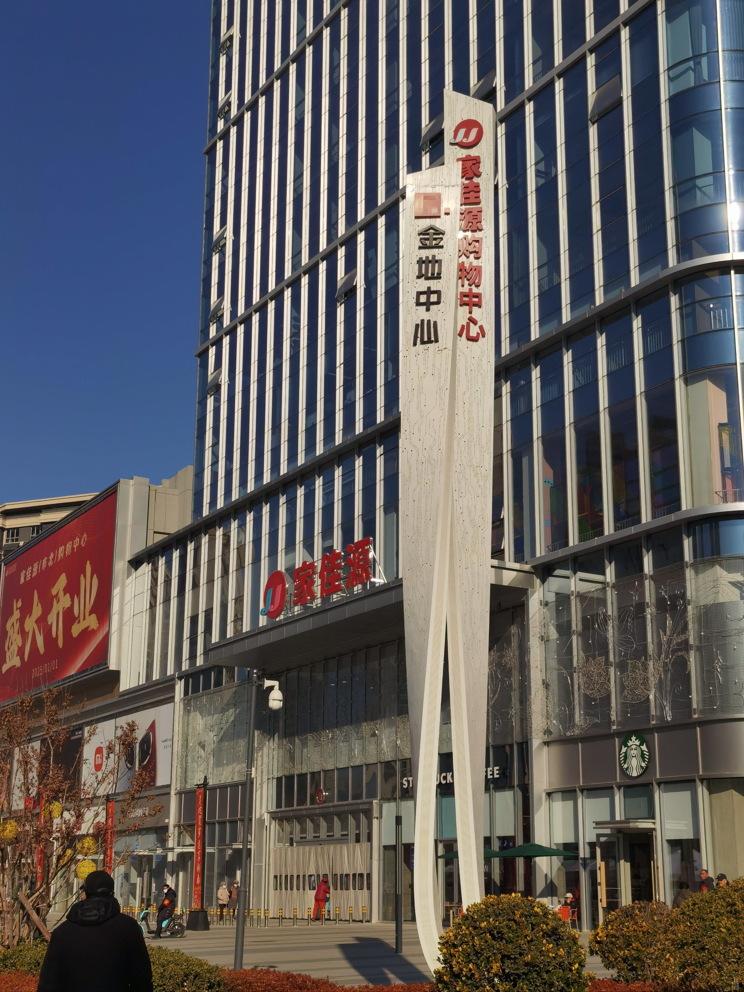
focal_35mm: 48
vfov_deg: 39.7
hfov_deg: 30.3
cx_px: 372
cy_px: 496
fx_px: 1376
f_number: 1.9
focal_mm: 6.71
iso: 50
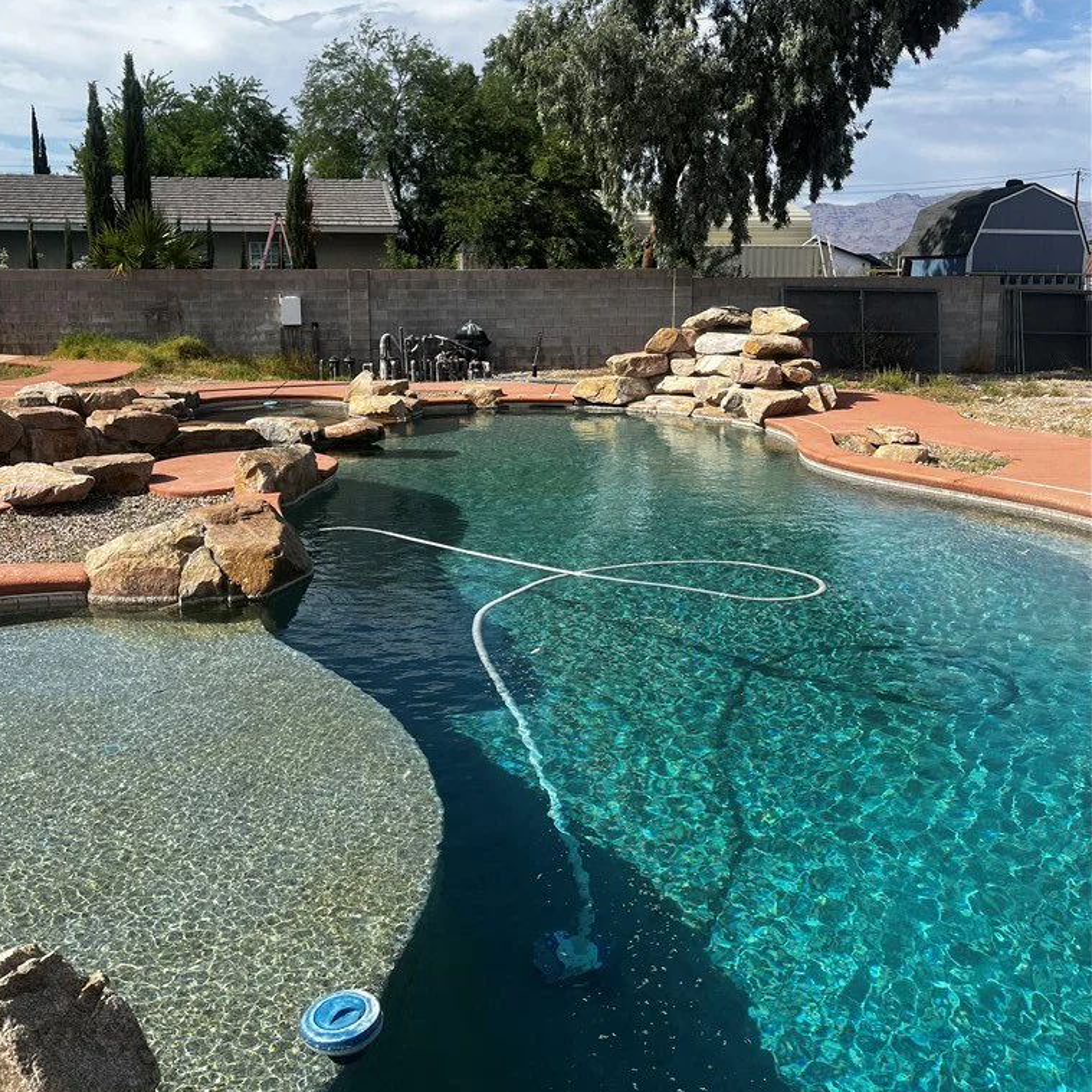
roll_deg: +0.9
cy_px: 458
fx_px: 1106
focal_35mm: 31
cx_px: 541
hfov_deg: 52.5
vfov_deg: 52.3
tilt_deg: -9.3
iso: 50
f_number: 1.6
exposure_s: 1/3311
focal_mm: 5.1
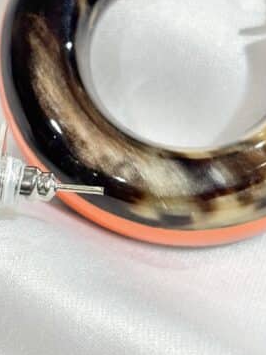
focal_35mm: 150
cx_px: 13
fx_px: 1538
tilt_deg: -48.7
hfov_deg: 9.8
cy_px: 220
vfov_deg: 13.2
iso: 32
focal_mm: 5.96
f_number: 1.6
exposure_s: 1/191
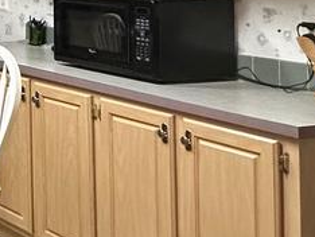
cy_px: -55
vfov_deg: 16.4
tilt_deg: +0.3
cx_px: -332
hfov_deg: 16.6
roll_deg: +0.6
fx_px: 783
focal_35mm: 86
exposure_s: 1/60
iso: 200
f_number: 2.2
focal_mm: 2.22
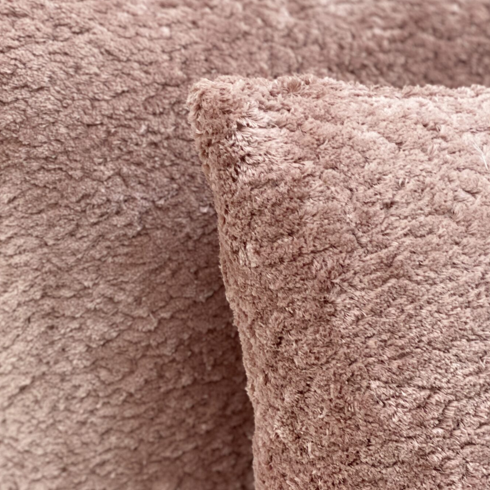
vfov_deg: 19.7
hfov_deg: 19.7
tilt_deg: -25.3
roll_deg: -0.4
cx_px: 189
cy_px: 198
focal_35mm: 88
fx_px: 1409
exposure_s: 1/40
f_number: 2
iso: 125
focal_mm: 6
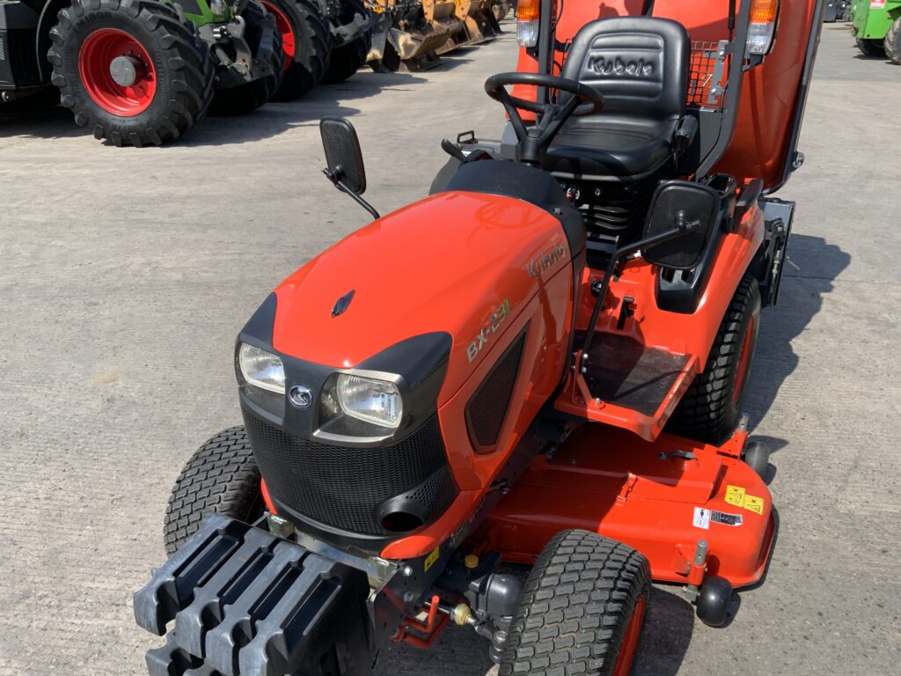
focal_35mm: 29
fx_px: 755
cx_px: 450
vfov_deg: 48.2
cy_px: 338
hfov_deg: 61.7
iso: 16
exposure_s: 1/1342
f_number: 1.8
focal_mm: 3
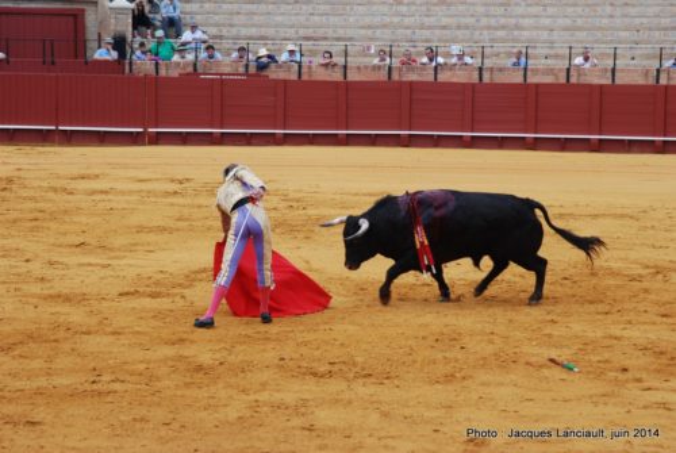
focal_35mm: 138
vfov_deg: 10.0
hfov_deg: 14.8
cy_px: 226
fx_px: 2595
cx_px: 338
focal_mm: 92
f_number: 5
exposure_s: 1/200
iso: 400
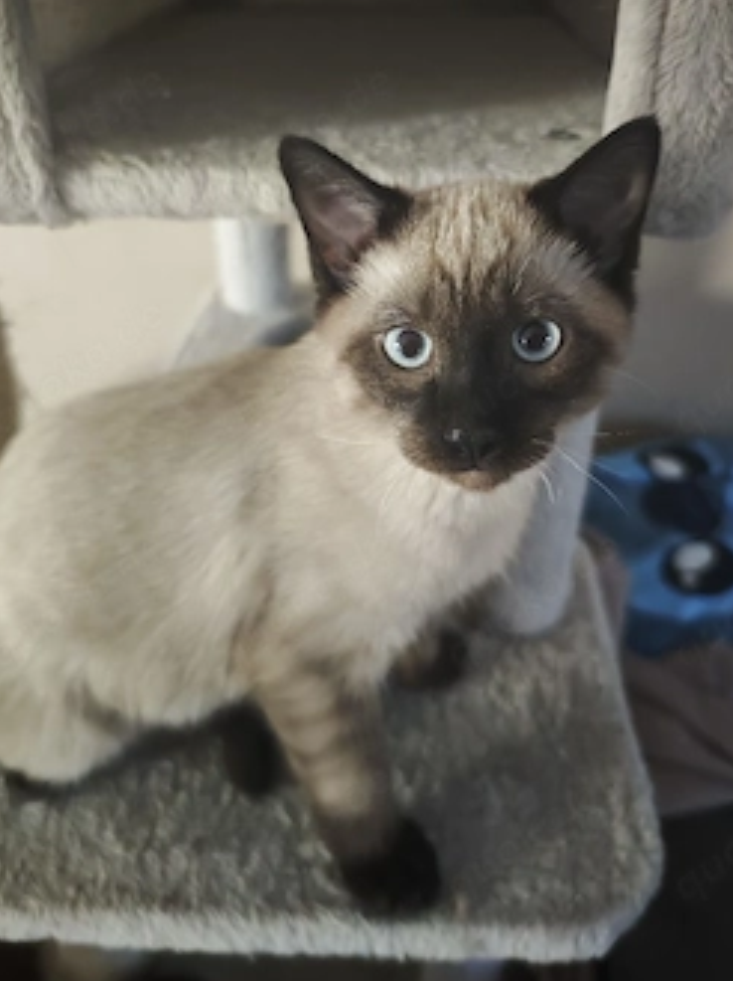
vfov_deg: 63.0
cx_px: 369
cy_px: 400
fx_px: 792
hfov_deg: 49.7
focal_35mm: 28
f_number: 1.63
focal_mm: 8.72
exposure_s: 1/256
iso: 10000
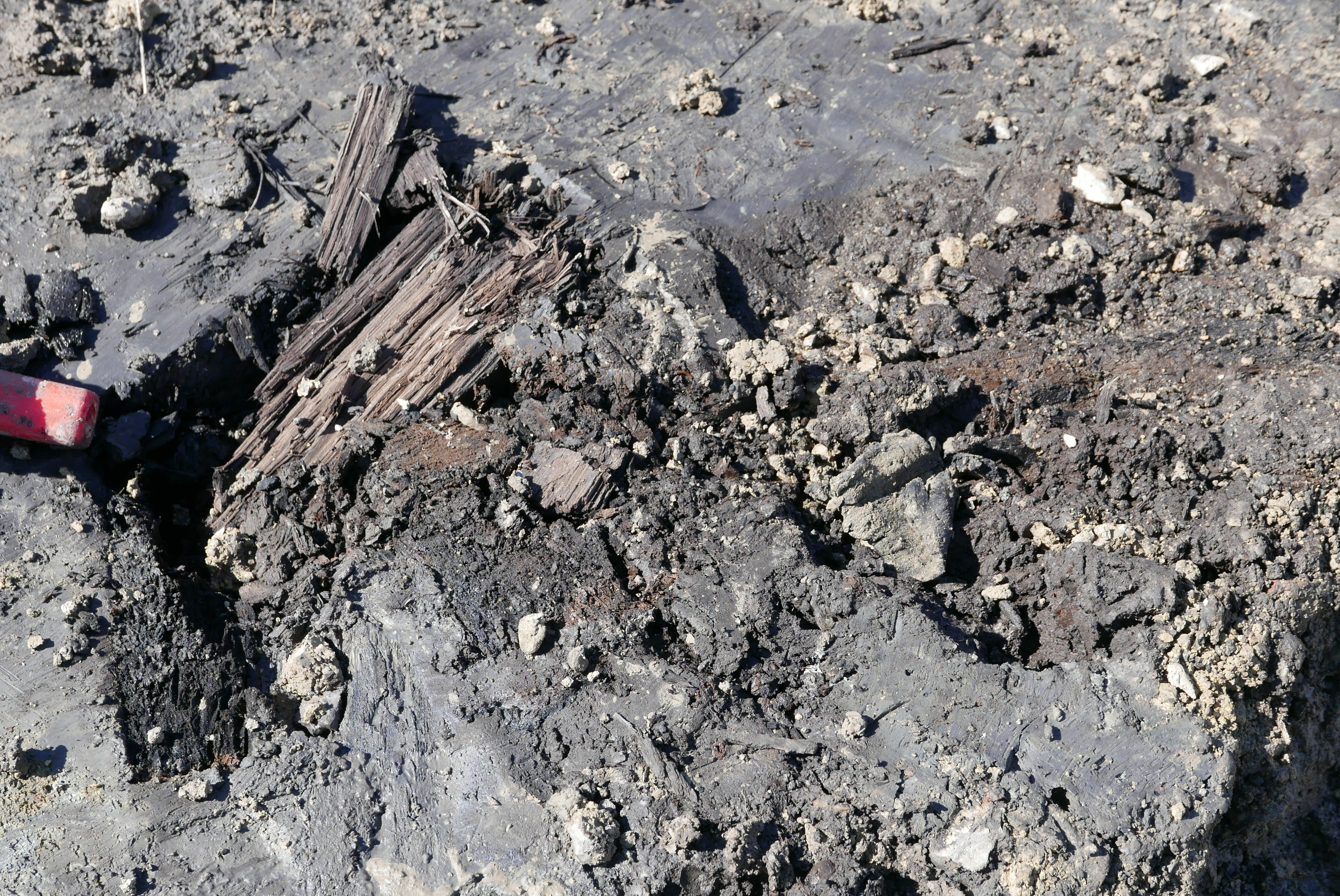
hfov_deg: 36.8
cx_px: 670
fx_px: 2012
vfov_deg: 25.1
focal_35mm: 54
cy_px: 448
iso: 200
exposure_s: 1/320
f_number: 5.6
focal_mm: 24.5
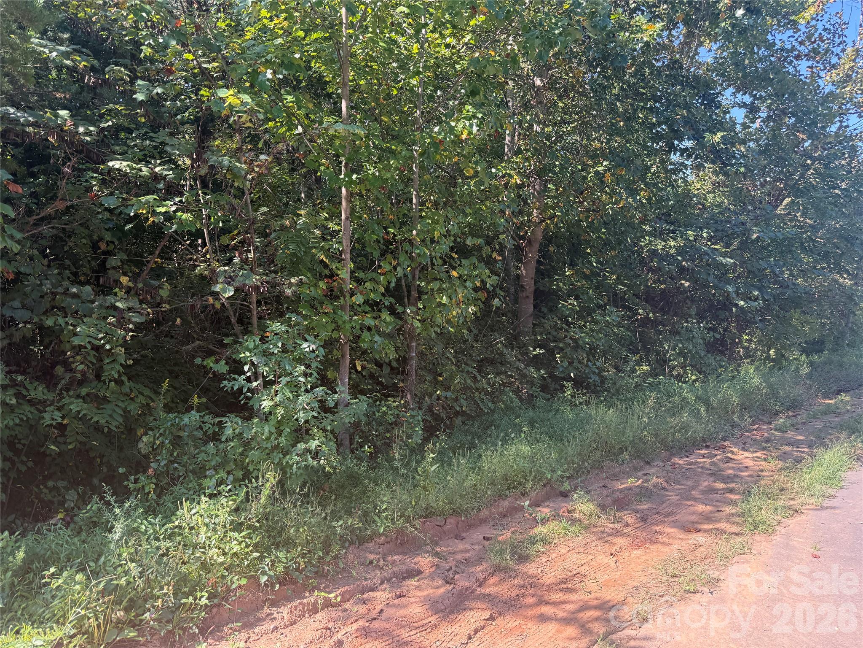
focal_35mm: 24
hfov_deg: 71.6
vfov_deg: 56.8
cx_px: 432
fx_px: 598
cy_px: 324
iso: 100
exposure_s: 1/543
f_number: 1.78
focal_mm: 6.76
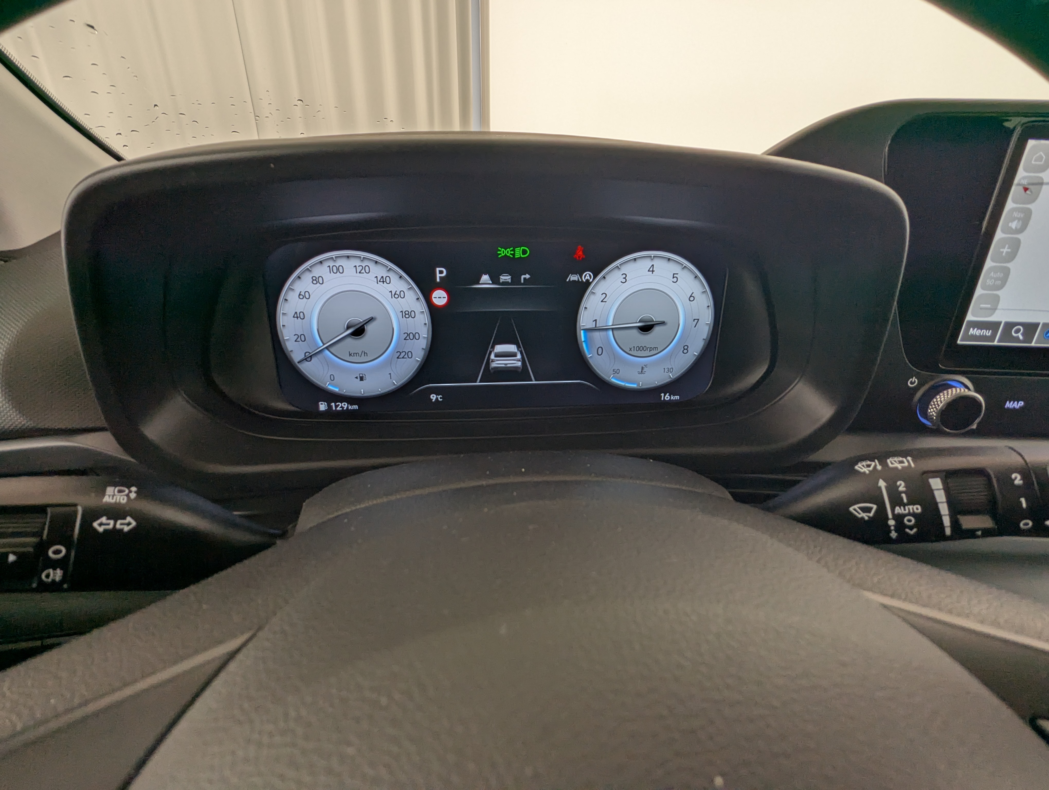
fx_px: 486
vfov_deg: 78.2
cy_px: 395
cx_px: 524
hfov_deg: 94.4
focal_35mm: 16
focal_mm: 2.35
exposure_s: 1/101
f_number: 2.2
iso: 53
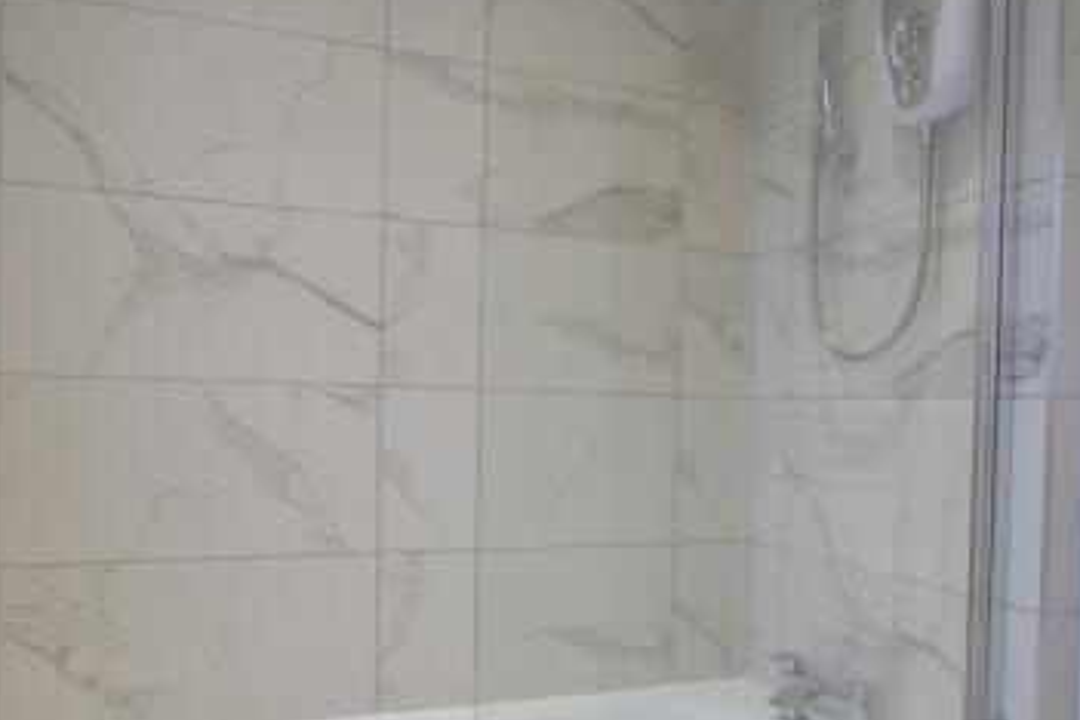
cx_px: 546
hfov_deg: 65.5
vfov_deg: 46.1
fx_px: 840
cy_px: 432
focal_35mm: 28
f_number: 3.5
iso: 500
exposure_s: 1/200
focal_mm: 10
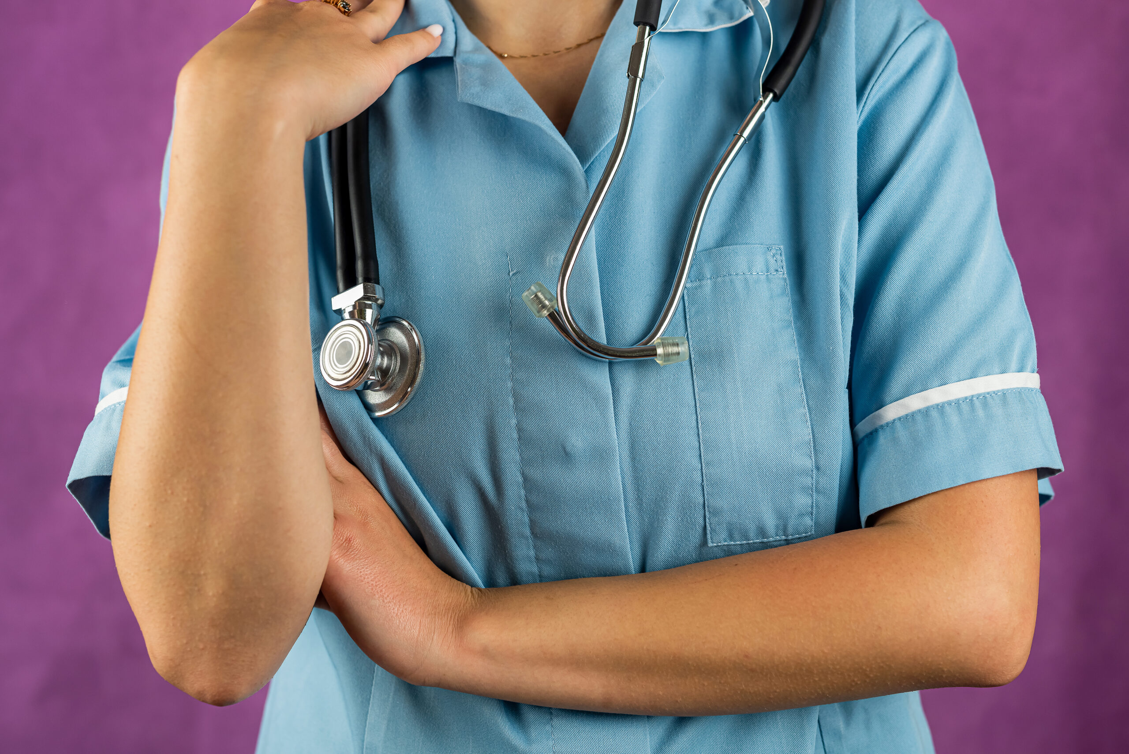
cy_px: 377
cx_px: 564
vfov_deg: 27.0
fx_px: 1569
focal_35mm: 50
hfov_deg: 39.6
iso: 320
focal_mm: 50
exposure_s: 1/125
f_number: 3.5
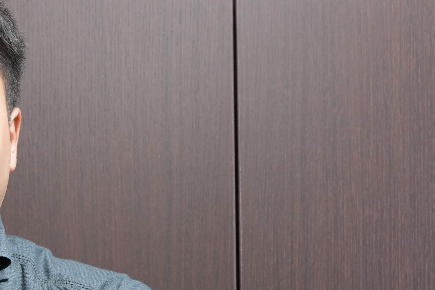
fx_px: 1426
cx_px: -38
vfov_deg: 11.4
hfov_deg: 16.8
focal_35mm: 118
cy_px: 359
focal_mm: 39
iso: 1250
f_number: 5
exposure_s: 1/40
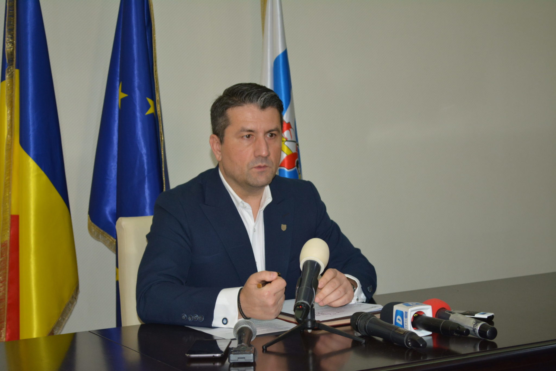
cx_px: 278
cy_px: 186
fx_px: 1112
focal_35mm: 72
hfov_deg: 28.1
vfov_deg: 18.9
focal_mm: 48
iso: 1000
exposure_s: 1/60
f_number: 5.3
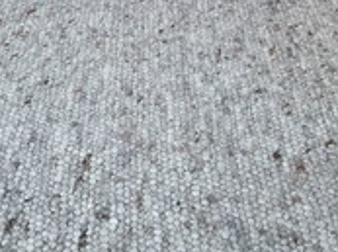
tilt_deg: -22.8
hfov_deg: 22.7
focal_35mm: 86
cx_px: 123
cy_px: -63
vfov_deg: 16.3
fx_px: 838
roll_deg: -0.8
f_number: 1.8
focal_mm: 3
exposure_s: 1/60
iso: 50
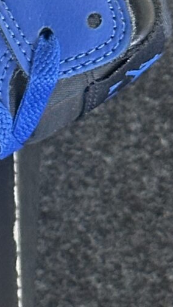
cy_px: 142
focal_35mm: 265
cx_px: -364
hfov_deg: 4.4
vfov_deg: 8.1
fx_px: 2161
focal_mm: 6.86
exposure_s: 1/50
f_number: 1.78
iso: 125
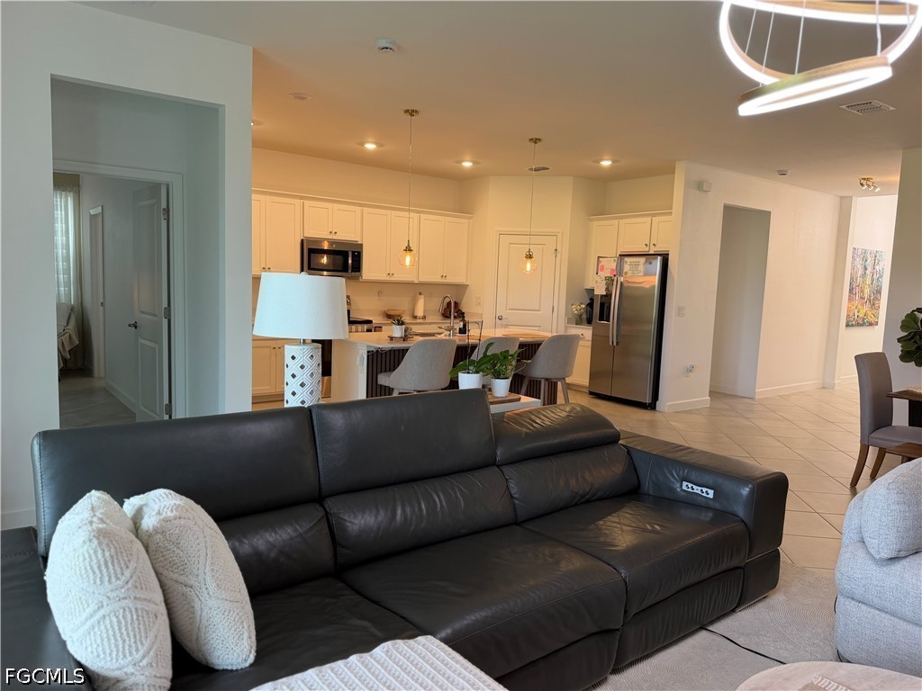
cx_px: 461
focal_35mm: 24
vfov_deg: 56.8
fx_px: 639
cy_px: 346
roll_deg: -1.7
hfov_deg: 71.6
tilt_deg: -5.6
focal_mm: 6.76
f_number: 1.78
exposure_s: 1/120
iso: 125
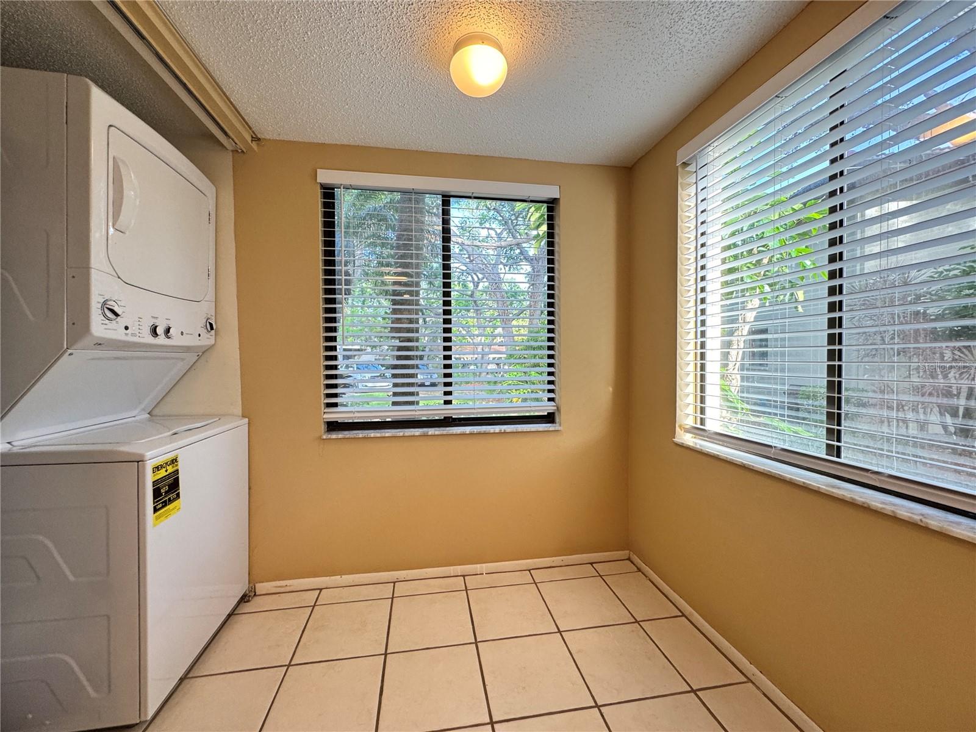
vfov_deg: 85.7
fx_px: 395
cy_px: 366
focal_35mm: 14
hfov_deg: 102.1
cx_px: 488
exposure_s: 1/120
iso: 200
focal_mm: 2.22
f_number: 2.2
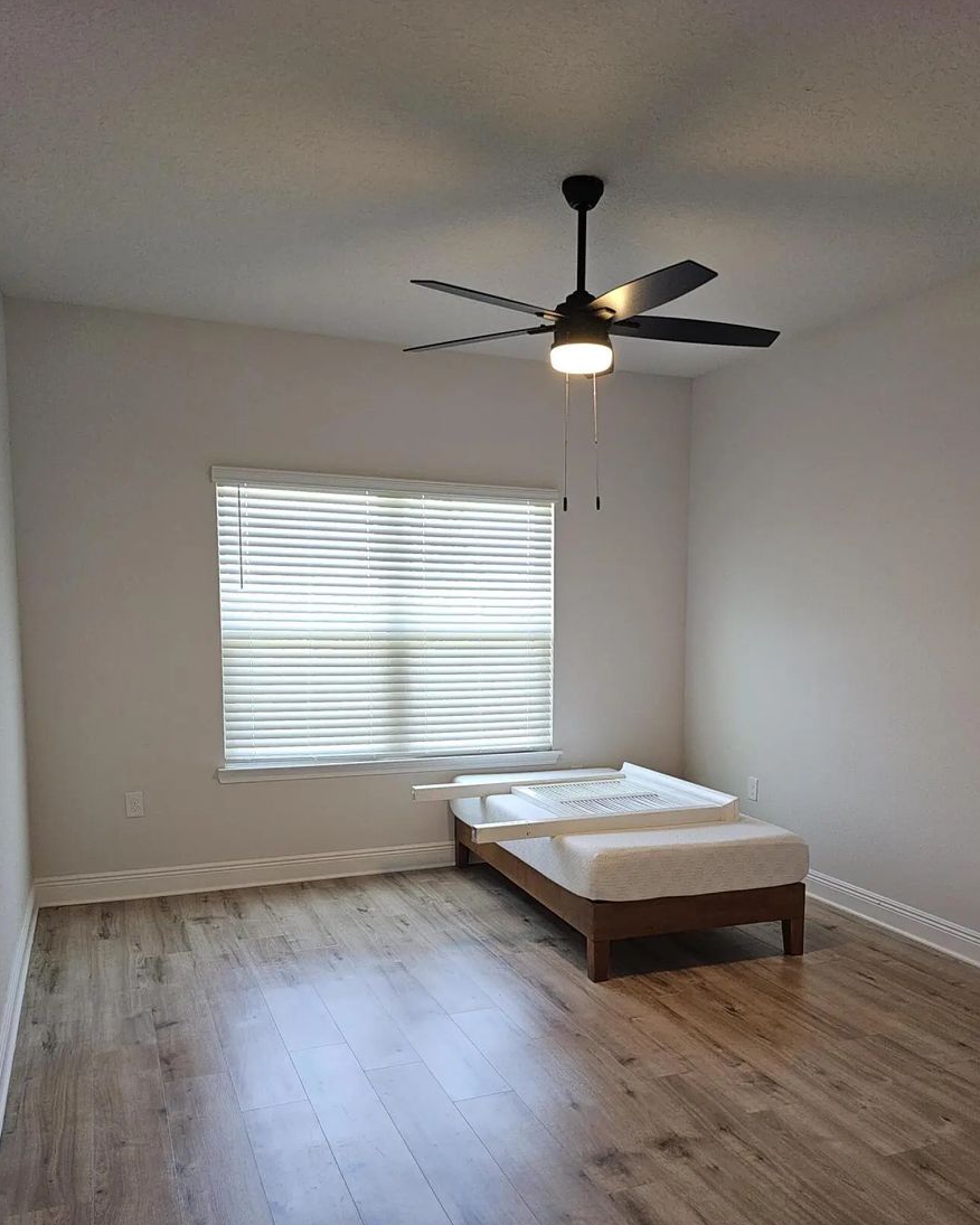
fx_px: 1015
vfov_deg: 61.6
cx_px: 553
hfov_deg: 51.4
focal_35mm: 28
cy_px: 748
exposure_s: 1/60
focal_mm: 6.3
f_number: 1.7
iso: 80
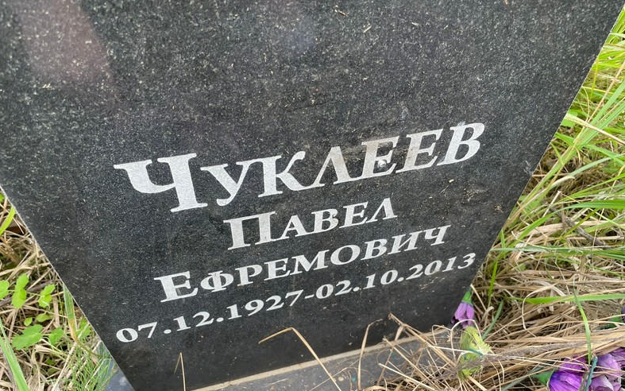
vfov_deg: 44.4
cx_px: 311
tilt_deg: -50.2
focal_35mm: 28
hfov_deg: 66.5
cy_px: 225
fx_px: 477
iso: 32
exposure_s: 1/147
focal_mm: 4.2
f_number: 1.6
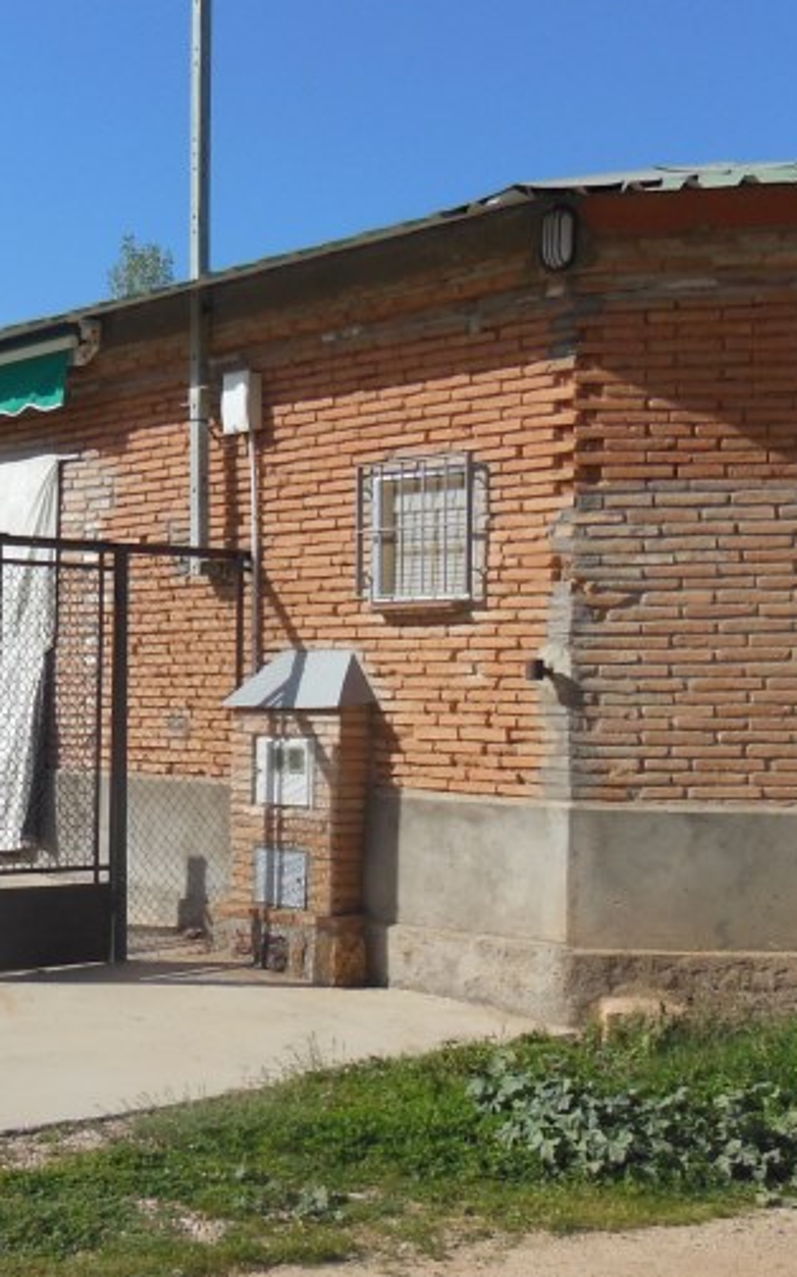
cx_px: 221
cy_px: 665
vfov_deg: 37.5
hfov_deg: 23.8
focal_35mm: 54
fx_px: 1878
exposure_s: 1/1500
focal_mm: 4.5
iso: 125
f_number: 3.5
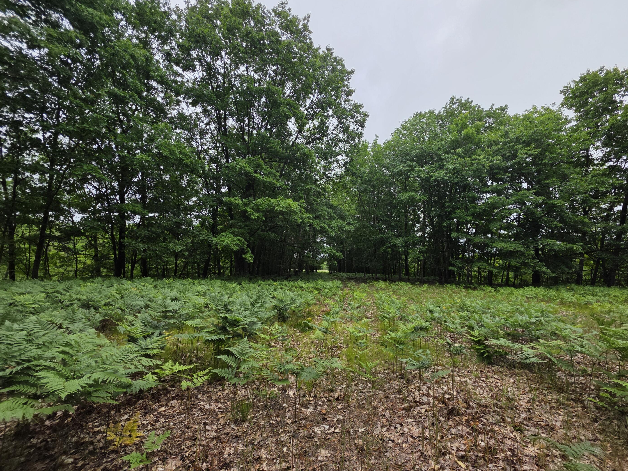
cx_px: 329
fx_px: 254
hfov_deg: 102.0
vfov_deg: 85.6
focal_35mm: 14
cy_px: 251
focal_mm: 2.2
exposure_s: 1/1076
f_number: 1.9
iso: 40
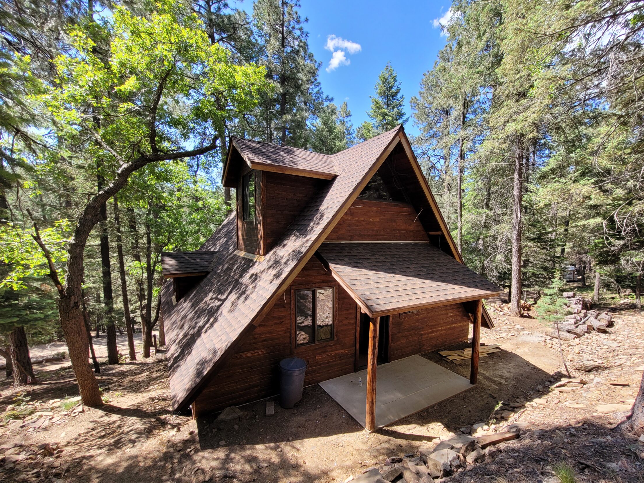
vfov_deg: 81.6
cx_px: 350
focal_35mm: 15
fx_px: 279
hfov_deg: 97.9
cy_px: 260
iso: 40
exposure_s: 1/373
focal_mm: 1.74
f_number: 2.2
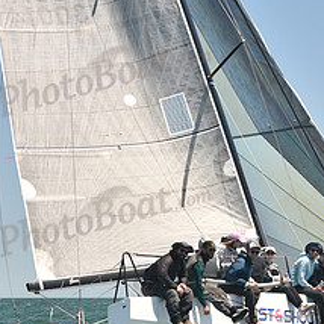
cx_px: 291
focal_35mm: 161
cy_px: 275
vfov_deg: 10.8
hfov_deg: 10.8
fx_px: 1705
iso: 250
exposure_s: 1/800
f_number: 4.5
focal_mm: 70
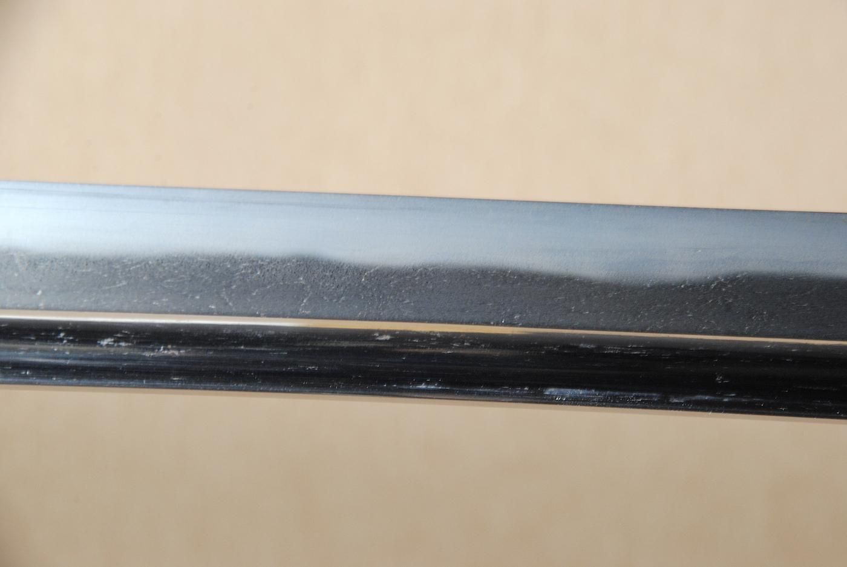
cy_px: 284
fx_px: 4770
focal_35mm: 202
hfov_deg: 10.1
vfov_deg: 6.8
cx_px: 424
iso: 400
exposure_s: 1/2
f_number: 11
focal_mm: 135
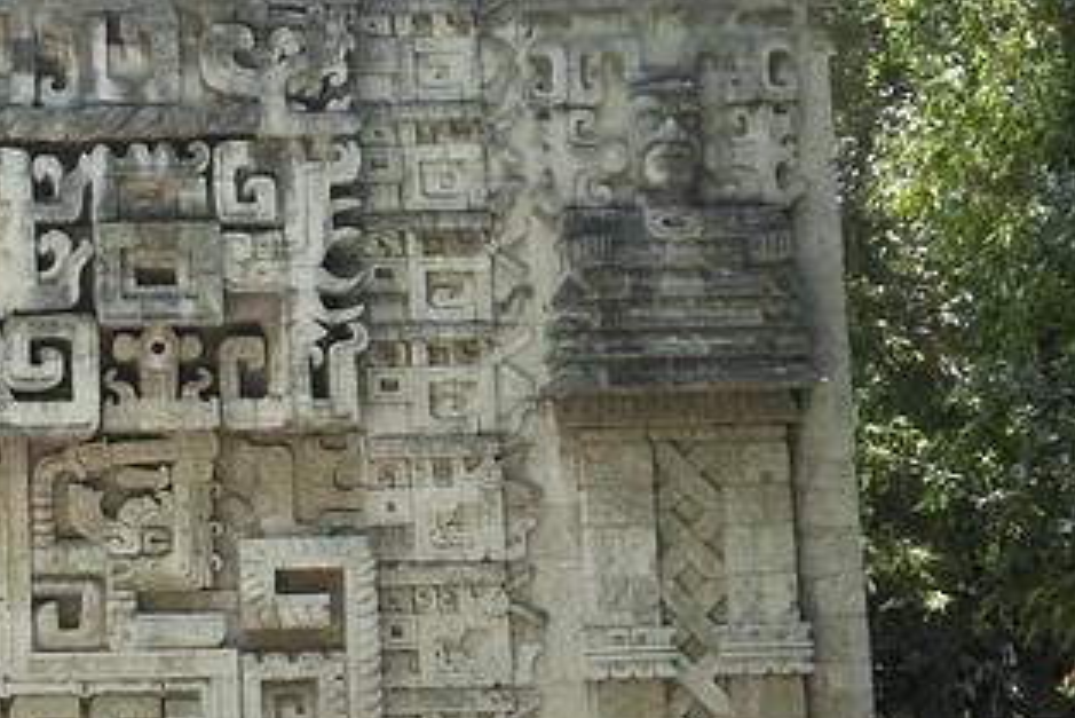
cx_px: -65
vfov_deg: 13.5
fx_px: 3017
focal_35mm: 101
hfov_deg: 19.5
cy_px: 203
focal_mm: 6.8
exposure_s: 1/100
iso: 80
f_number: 3.6
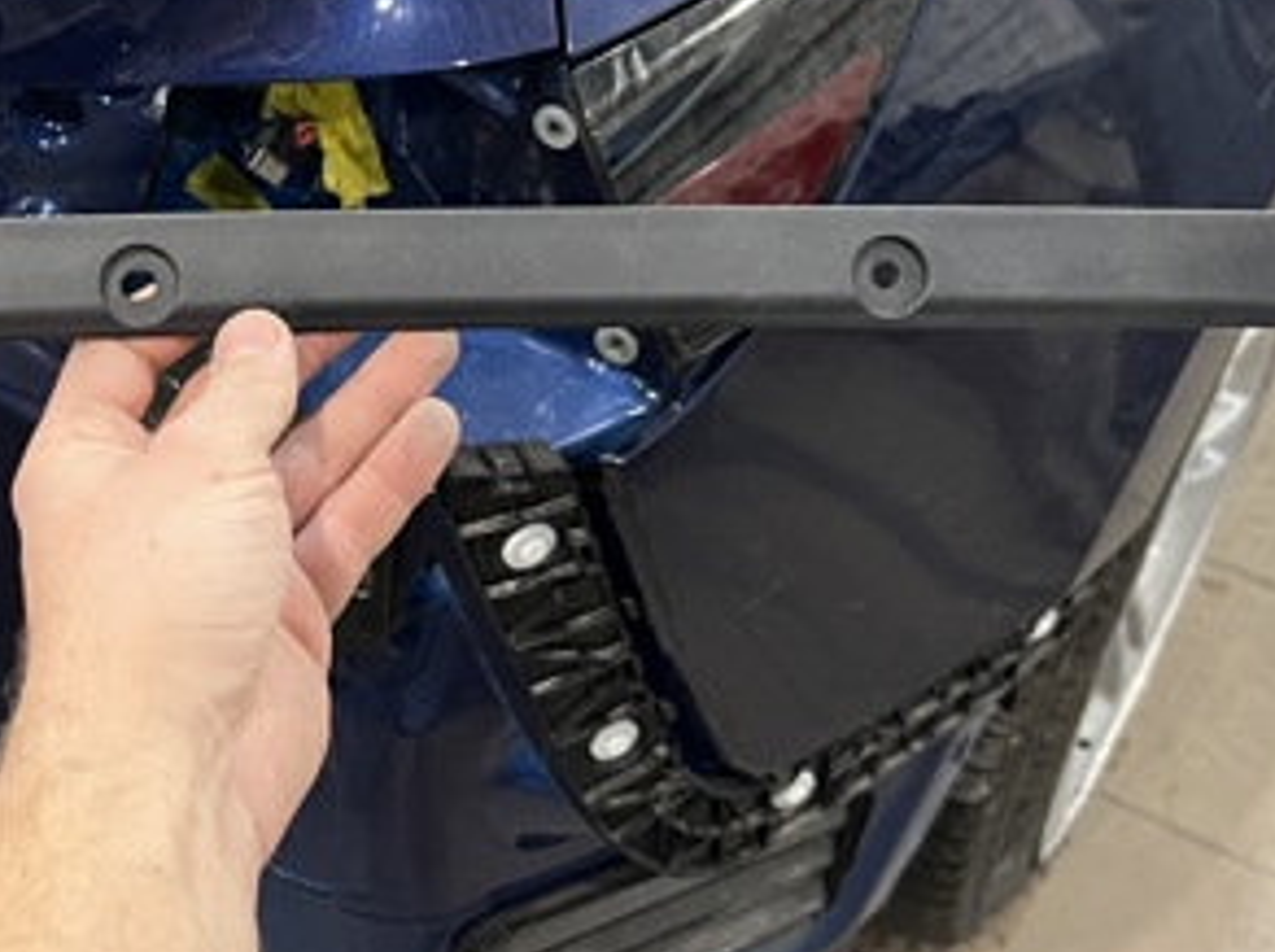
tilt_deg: -42.5
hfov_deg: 33.0
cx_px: 271
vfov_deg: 25.2
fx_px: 2096
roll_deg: +2.3
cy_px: 212
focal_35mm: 57
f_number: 1.5
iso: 500
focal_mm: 5.7
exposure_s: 1/50
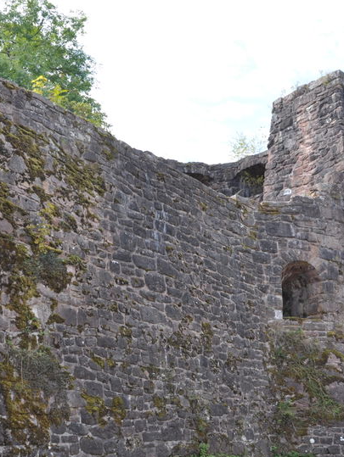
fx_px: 713
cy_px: 270
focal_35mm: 54
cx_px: 159
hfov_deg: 27.1
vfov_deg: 35.5
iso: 200
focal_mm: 21
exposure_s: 1/200
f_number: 7.1
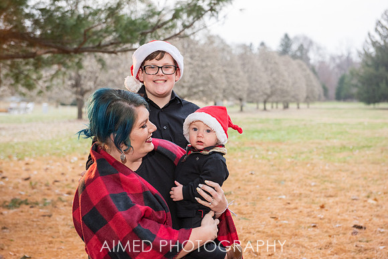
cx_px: 194
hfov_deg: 28.8
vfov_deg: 19.5
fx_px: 755
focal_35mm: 70
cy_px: 130
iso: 1000
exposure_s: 1/200
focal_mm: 70
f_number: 5
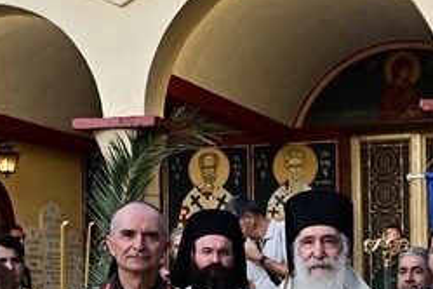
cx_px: 423
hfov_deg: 21.2
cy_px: 330
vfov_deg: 14.3
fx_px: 1118
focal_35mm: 93
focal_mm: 29
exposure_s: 1/400
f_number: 10
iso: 4000
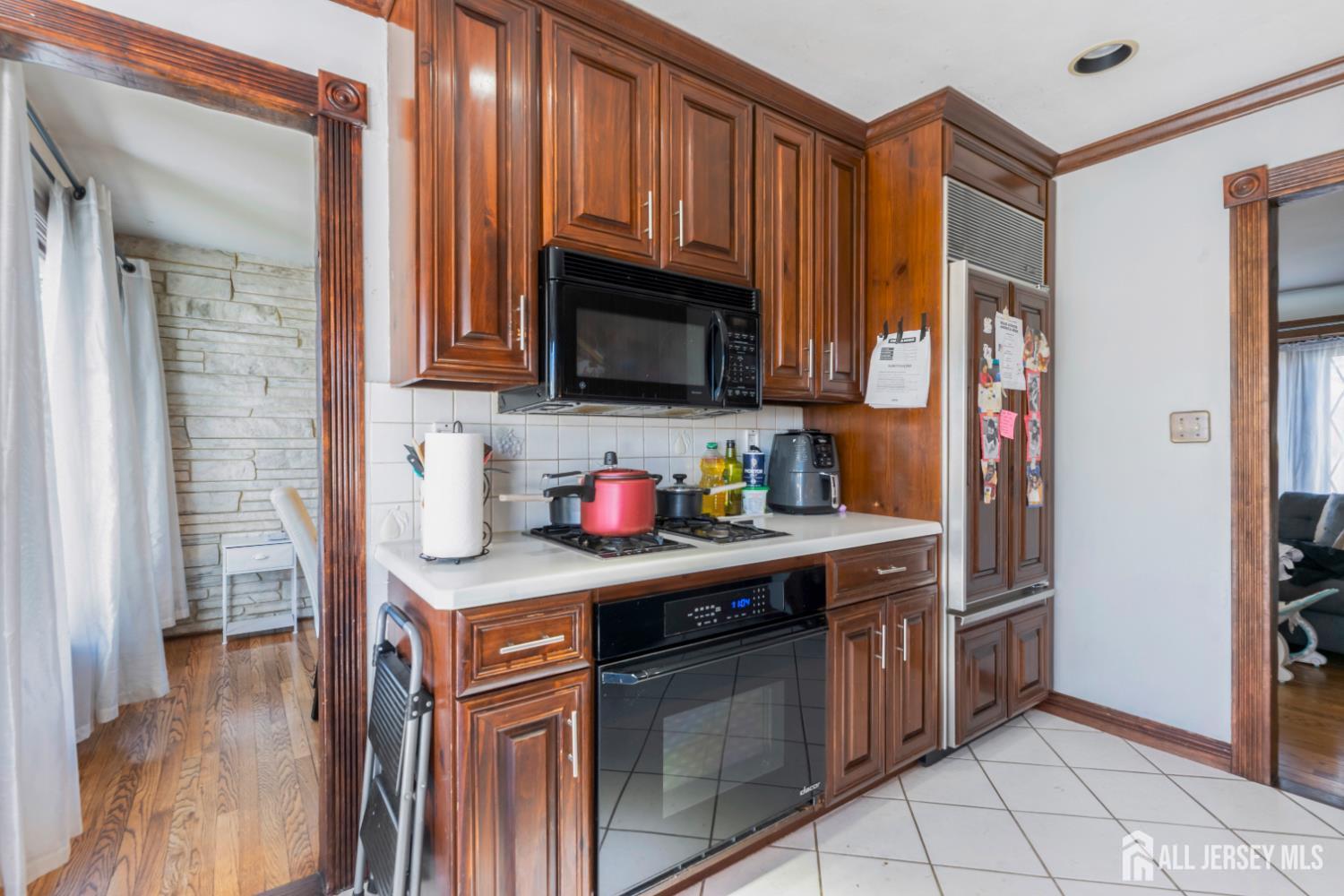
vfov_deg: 73.7
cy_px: 448
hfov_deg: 96.7
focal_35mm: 16
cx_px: 672
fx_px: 597
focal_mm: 16
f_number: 11
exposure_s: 1/40
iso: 320
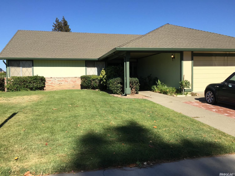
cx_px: 118
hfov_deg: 61.7
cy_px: 88
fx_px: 197
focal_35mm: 29
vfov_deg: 48.2
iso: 32
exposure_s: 1/1980
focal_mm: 4.15
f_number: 2.2
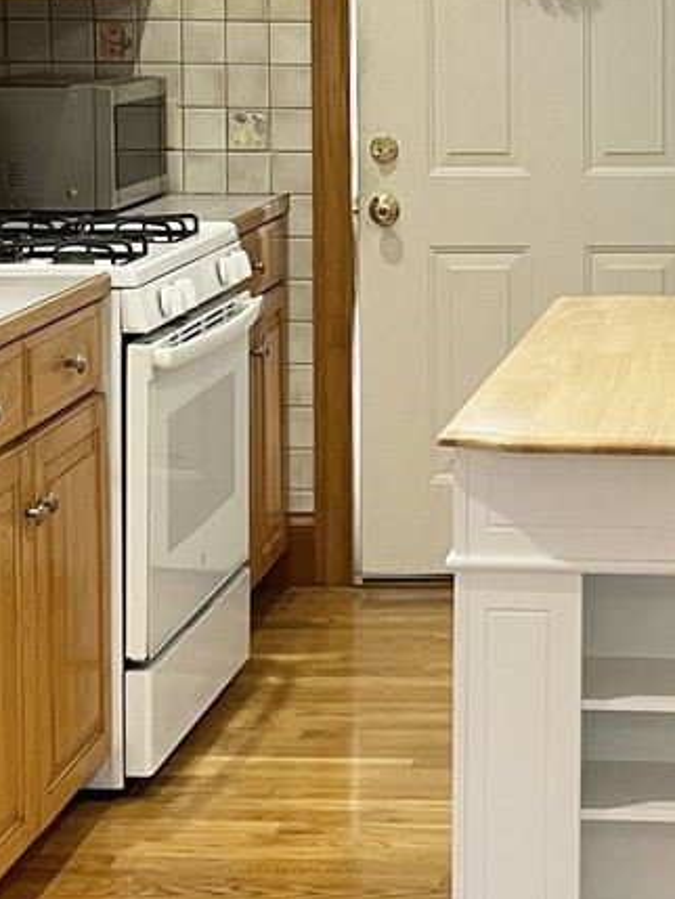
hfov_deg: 15.6
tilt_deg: -4.8
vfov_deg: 20.9
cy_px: 207
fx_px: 2417
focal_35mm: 93
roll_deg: +0.6
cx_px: 698
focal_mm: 4.2
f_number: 1.6
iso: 125
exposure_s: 1/60
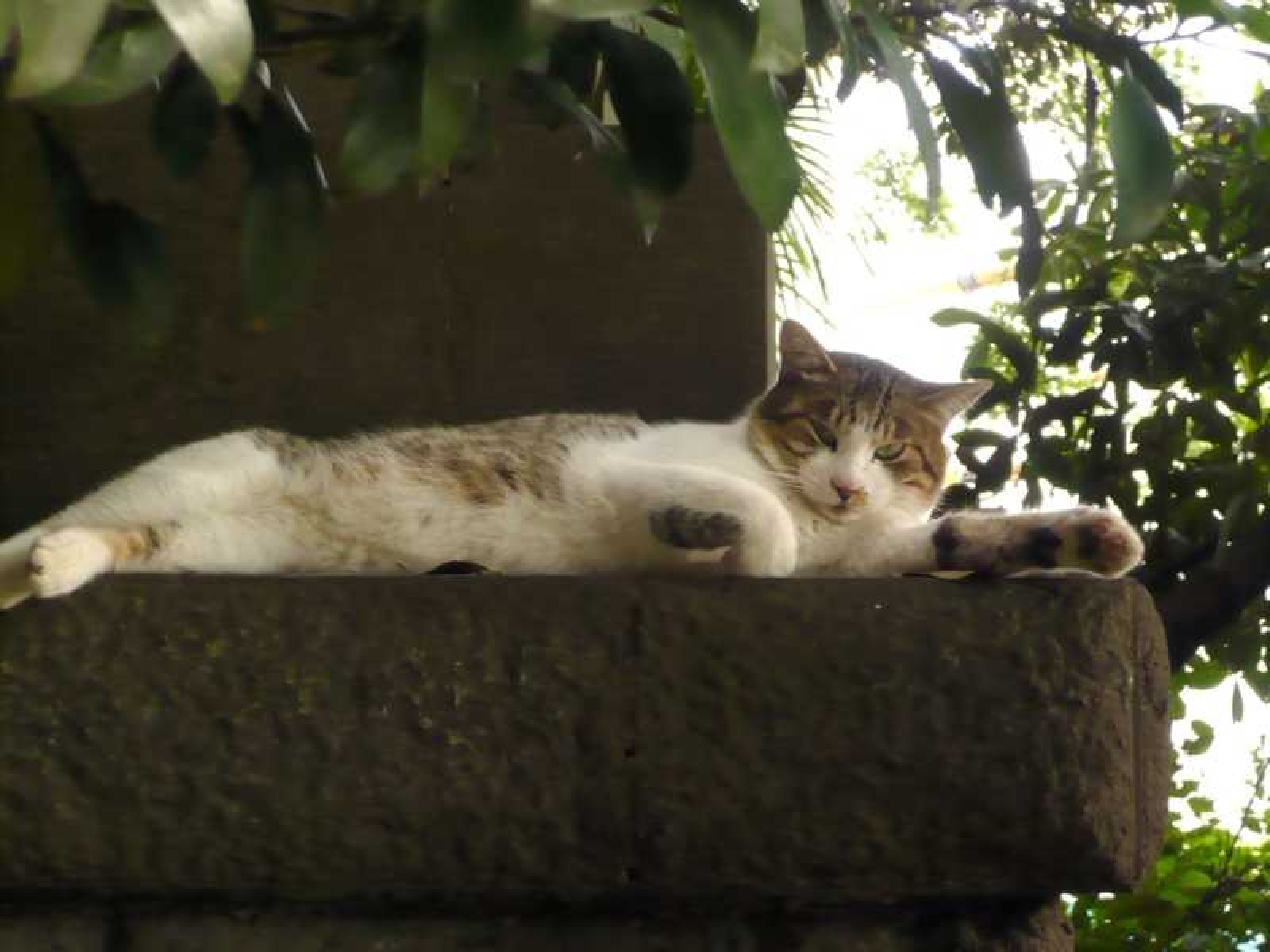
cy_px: 476
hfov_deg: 22.8
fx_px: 3155
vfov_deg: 17.2
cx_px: 635
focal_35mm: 86
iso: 200
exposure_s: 1/8
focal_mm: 14.1
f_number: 5.2
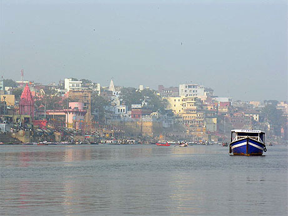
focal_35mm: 157
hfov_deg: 12.6
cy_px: 108
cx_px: 144
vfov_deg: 9.5
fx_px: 1306
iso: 50
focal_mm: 40
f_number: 5.5
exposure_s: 1/140
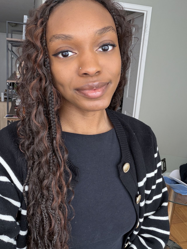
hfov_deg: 46.8
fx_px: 216
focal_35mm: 30
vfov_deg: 60.0
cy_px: 124
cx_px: 94
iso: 64
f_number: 1.9
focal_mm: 2.71
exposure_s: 1/121
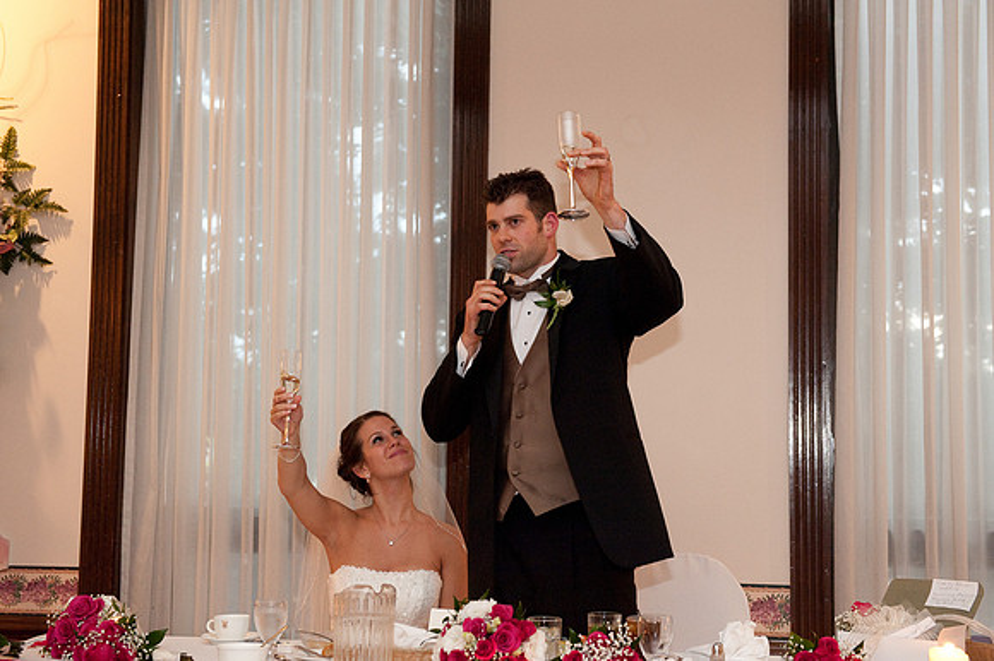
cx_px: 497
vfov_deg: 24.2
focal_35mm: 56
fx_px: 1545
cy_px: 330
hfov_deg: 35.7
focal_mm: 56
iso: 3200
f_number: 4.5
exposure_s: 1/60
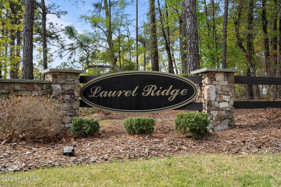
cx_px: 140
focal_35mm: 35
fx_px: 273
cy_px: 94
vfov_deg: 37.8
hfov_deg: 54.4
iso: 400
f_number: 8
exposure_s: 1/250
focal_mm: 35
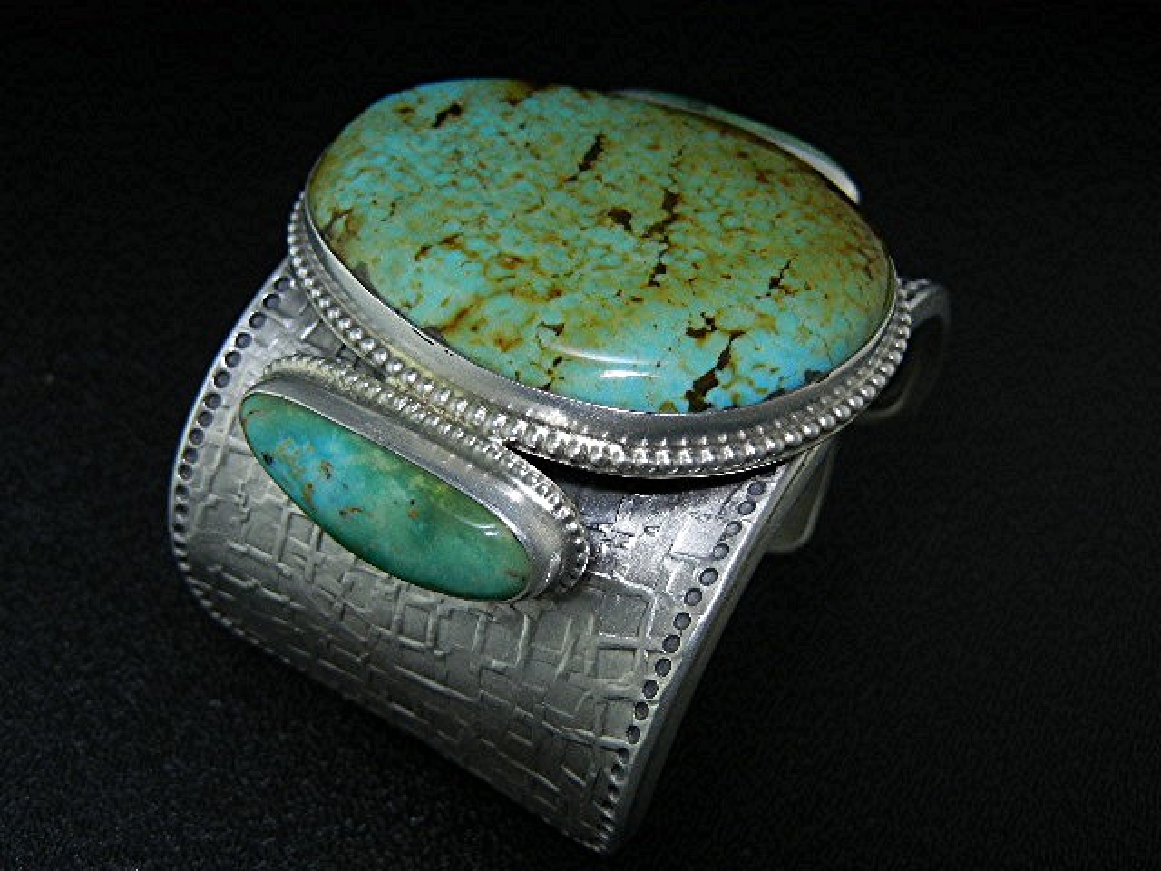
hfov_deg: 47.9
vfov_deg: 36.8
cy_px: 436
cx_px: 580
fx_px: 1308
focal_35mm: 39
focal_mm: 7.1
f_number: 7.4
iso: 242
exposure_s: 1/30
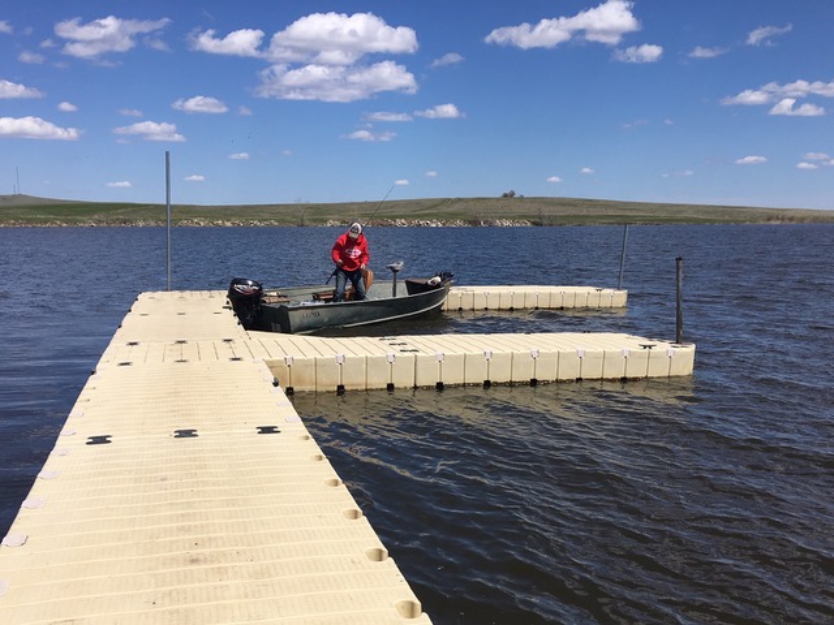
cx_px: 417
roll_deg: -1.0
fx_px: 699
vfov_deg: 48.2
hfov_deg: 61.7
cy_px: 312
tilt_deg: -8.7
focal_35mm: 29
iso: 25
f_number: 2.2
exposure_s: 1/2959
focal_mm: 4.15
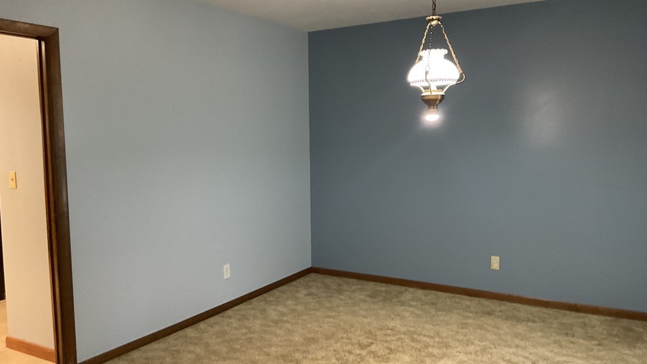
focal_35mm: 32
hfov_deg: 61.0
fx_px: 549
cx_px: 324
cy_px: 181
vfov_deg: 36.7
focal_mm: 3
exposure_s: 1/60
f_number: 1.8
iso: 250
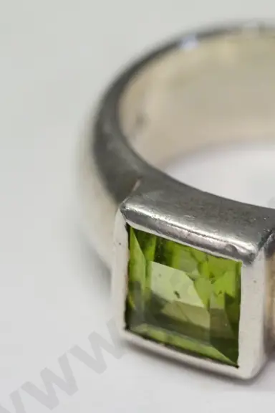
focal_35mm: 222
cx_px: 275
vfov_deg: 9.3
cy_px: 218
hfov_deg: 6.2
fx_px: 2544
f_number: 5
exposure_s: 1/200
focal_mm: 60
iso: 3200
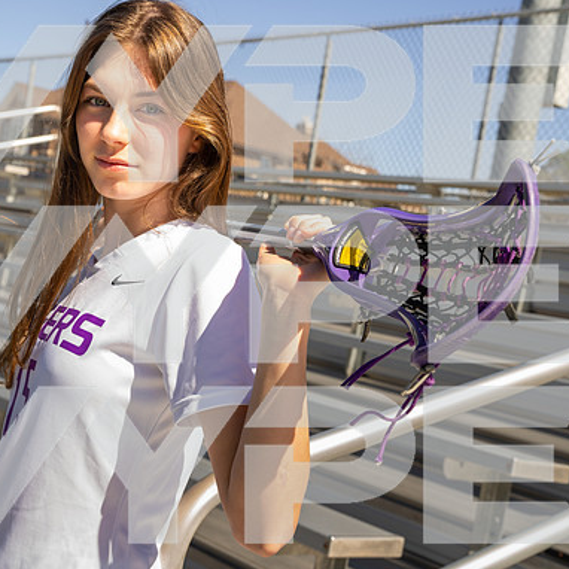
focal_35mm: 62
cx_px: 220
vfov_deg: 27.7
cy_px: 285
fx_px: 1153
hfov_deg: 27.6
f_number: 8
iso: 100
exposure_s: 1/125
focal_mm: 48
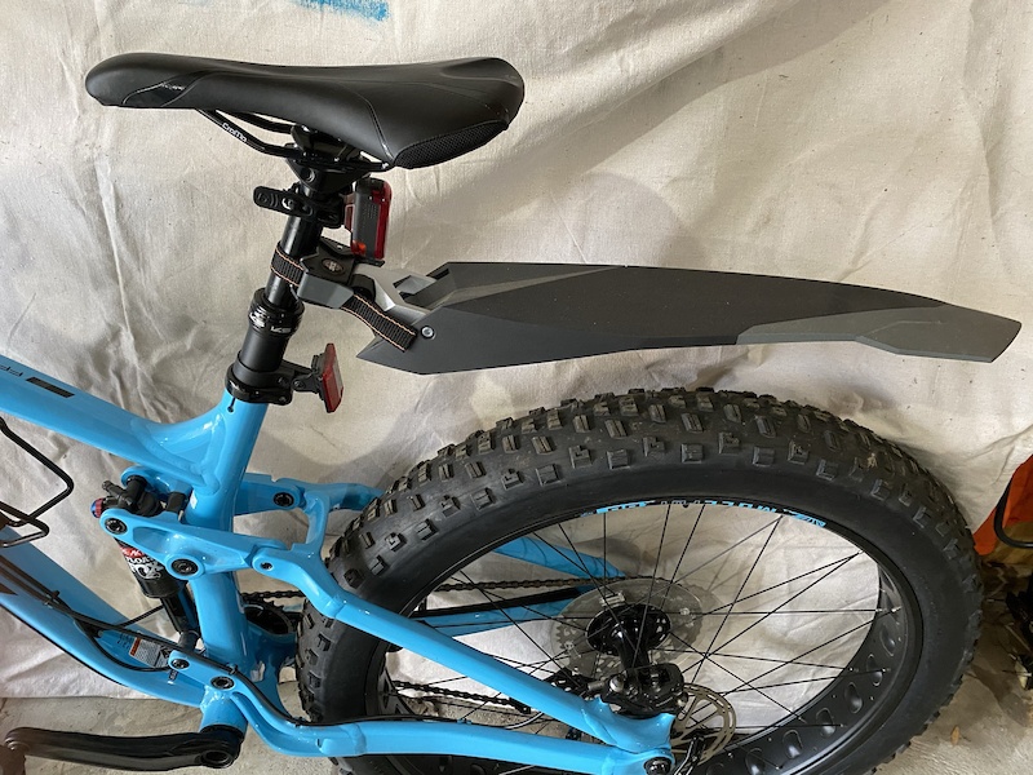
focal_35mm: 26
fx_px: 776
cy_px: 388
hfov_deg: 67.3
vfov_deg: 53.1
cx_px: 516
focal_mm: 4.25
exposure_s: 1/60
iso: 320
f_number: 1.8
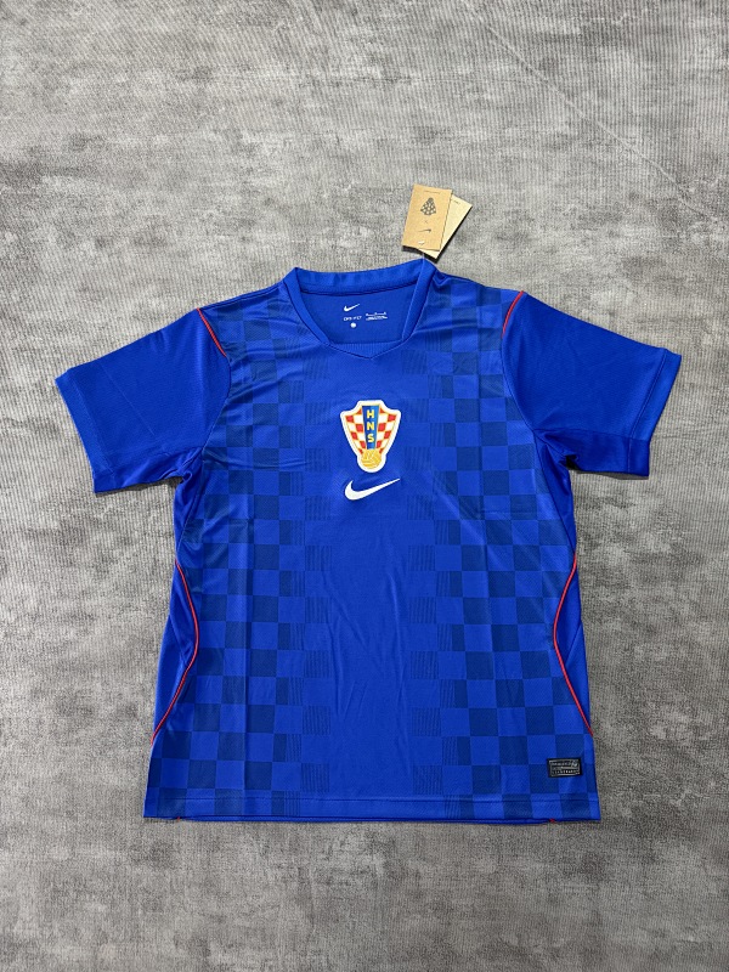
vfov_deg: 71.6
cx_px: 364
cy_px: 486
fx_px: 674
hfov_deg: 56.8
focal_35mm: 24
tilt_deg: -78.1
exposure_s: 1/60
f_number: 1.78
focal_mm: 6.76
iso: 320
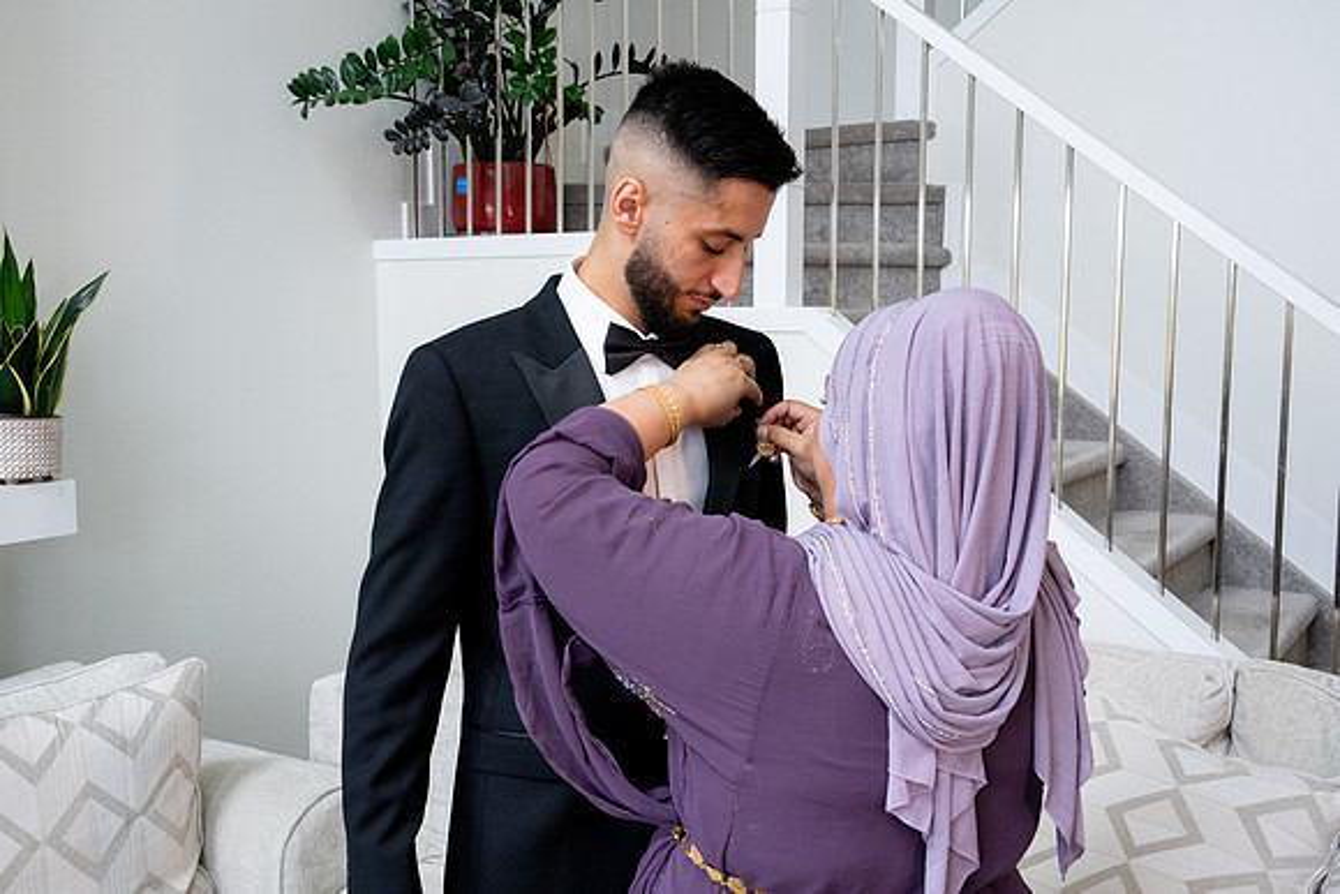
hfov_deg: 51.9
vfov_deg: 36.0
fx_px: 1377
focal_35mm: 37
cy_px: 447
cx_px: 670
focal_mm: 37
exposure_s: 1/160
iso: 5000
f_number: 9
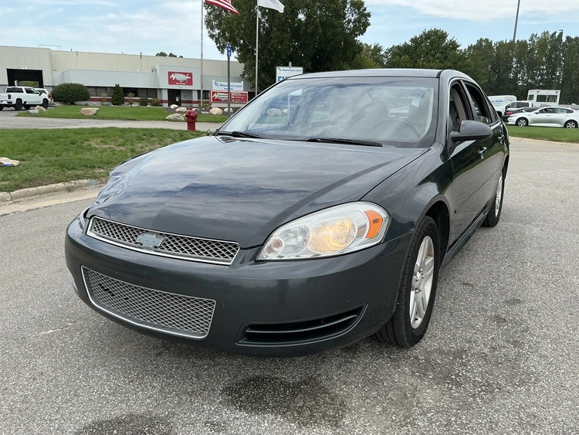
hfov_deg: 63.4
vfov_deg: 49.8
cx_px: 290
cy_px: 218
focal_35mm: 28
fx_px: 468
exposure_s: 1/869
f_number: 1.8
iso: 25
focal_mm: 3
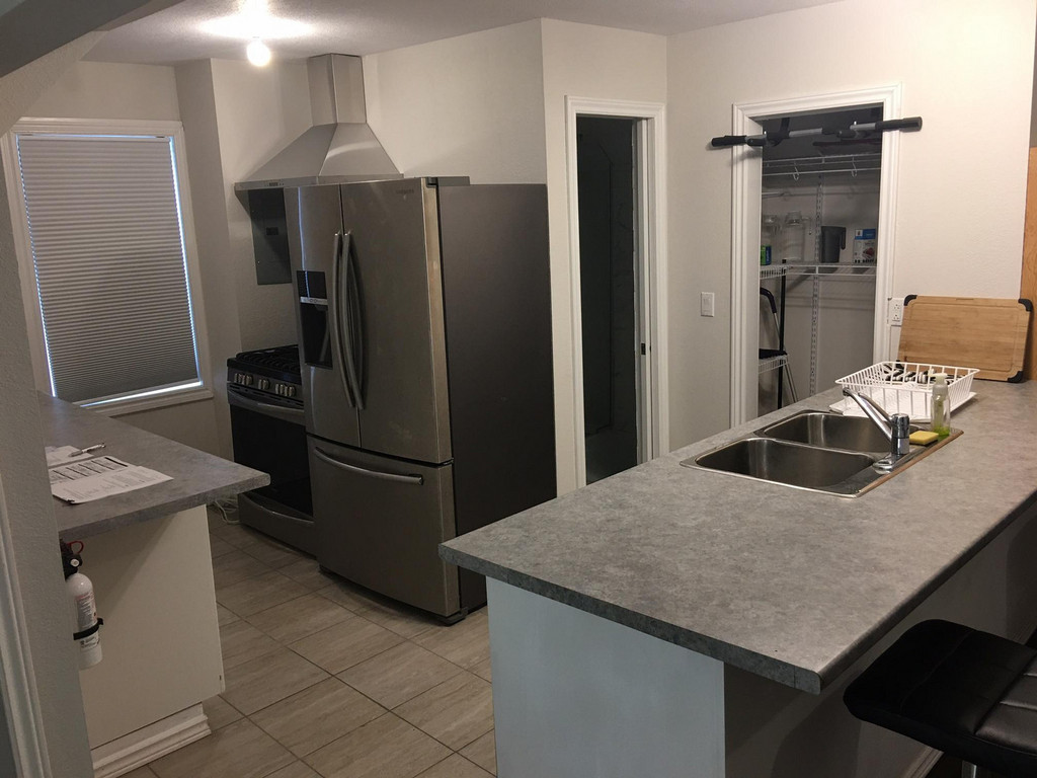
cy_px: 389
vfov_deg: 48.2
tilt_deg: -11.8
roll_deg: +2.6
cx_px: 518
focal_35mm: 29
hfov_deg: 61.7
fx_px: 869
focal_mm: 4.15
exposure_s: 1/15
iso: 40
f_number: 2.2
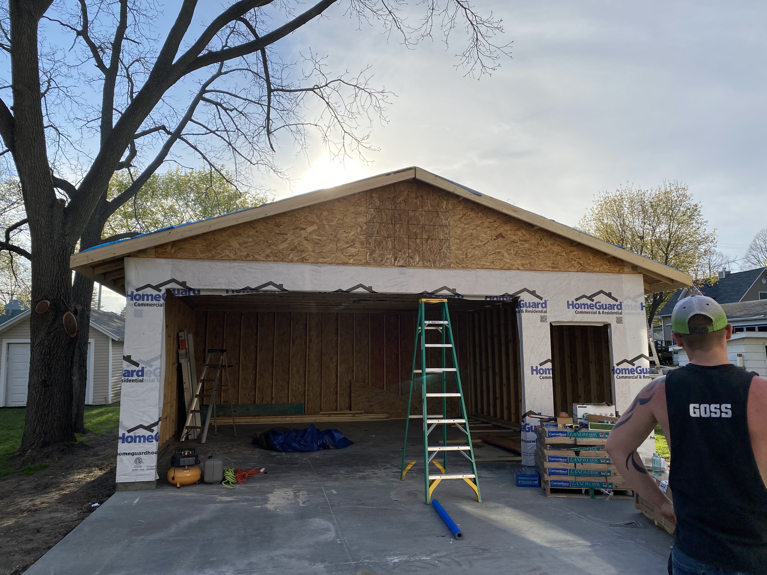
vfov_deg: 53.1
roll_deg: +0.1
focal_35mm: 26
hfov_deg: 67.3
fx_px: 576
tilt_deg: +8.4
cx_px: 384
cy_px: 288
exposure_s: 1/2890
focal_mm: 4.25
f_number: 1.8
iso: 32
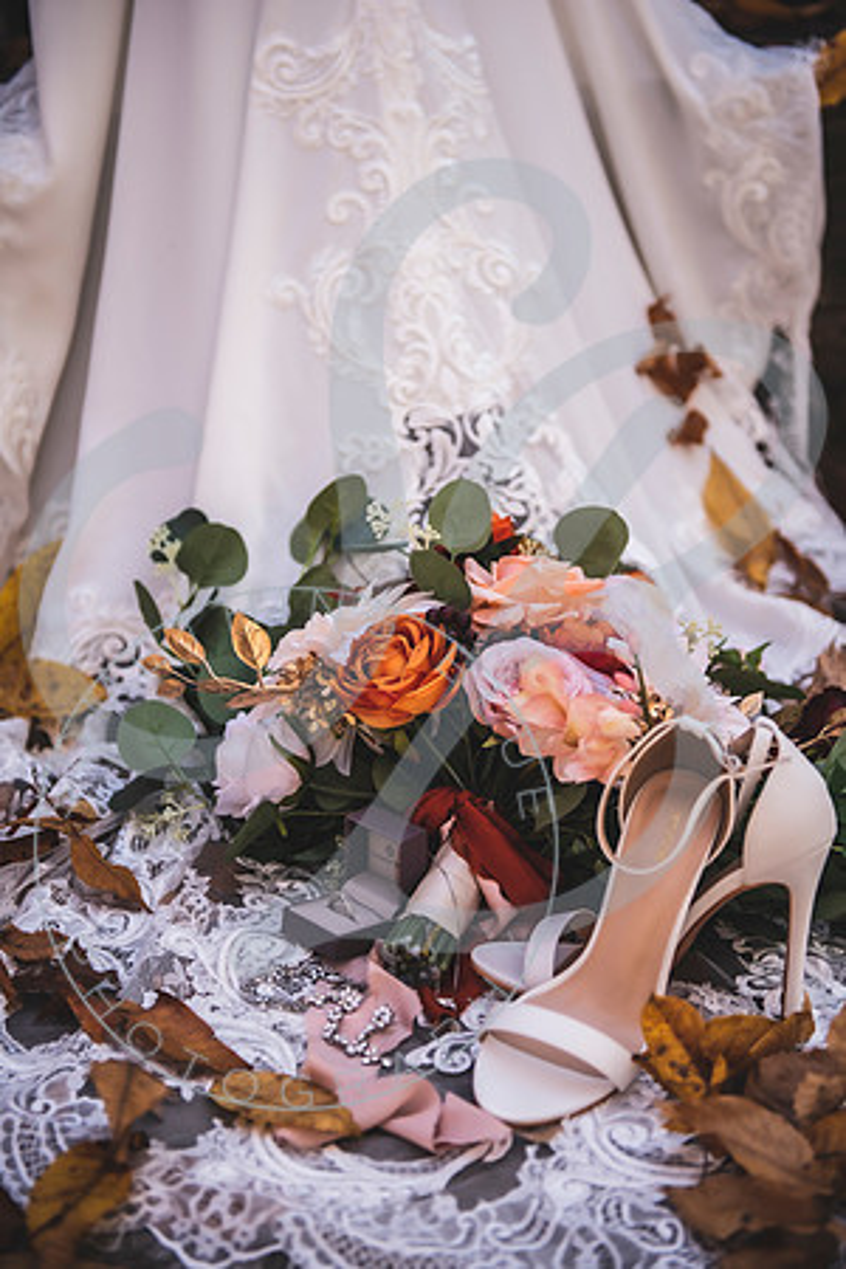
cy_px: 634
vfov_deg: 35.6
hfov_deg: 24.2
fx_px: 1974
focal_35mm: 56
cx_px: 423
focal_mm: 56
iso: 100
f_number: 2.8
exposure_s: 1/250
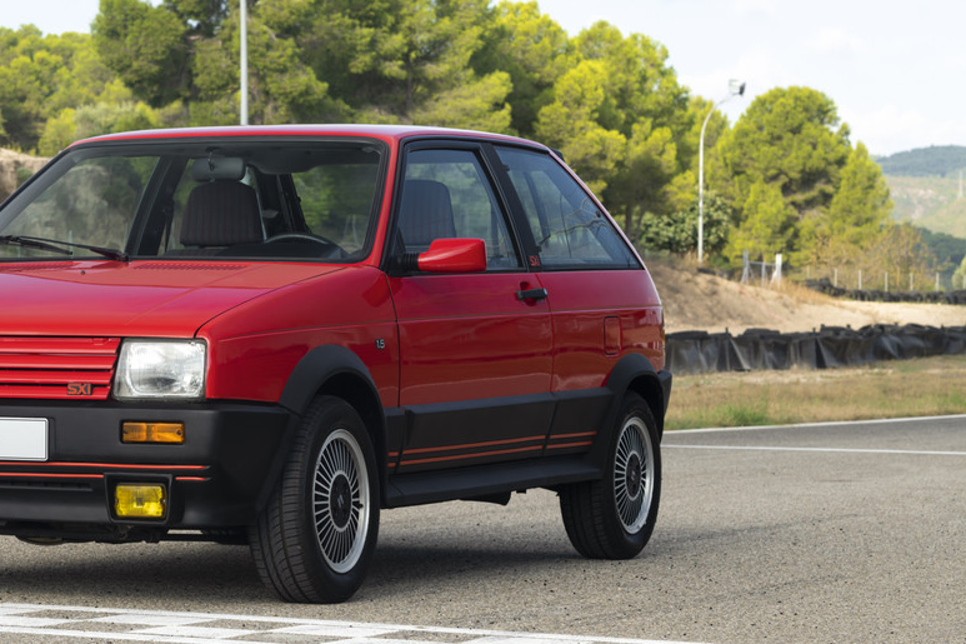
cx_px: 235
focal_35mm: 132
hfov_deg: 15.5
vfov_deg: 10.4
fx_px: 3541
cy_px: 265
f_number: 9
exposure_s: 1/25
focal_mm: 85
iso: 100
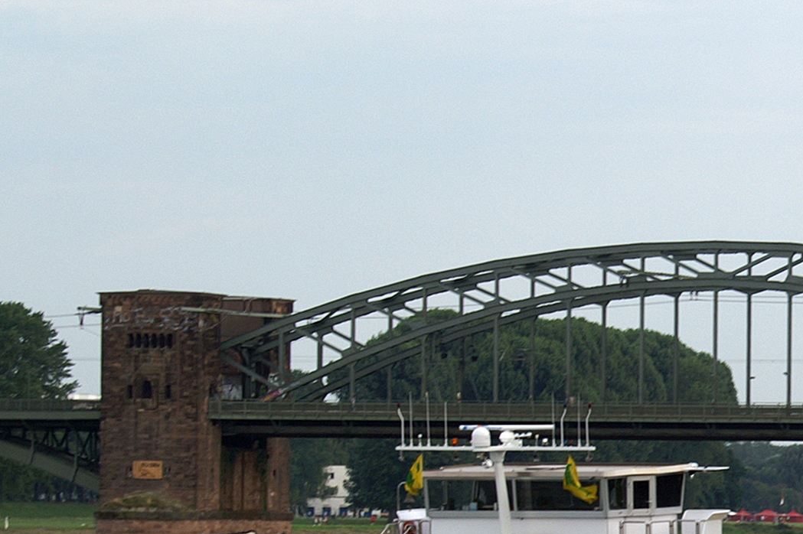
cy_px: 629
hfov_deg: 6.8
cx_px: 1041
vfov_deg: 4.5
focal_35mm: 301
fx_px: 6710
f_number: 10
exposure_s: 1/125
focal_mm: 70
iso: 100
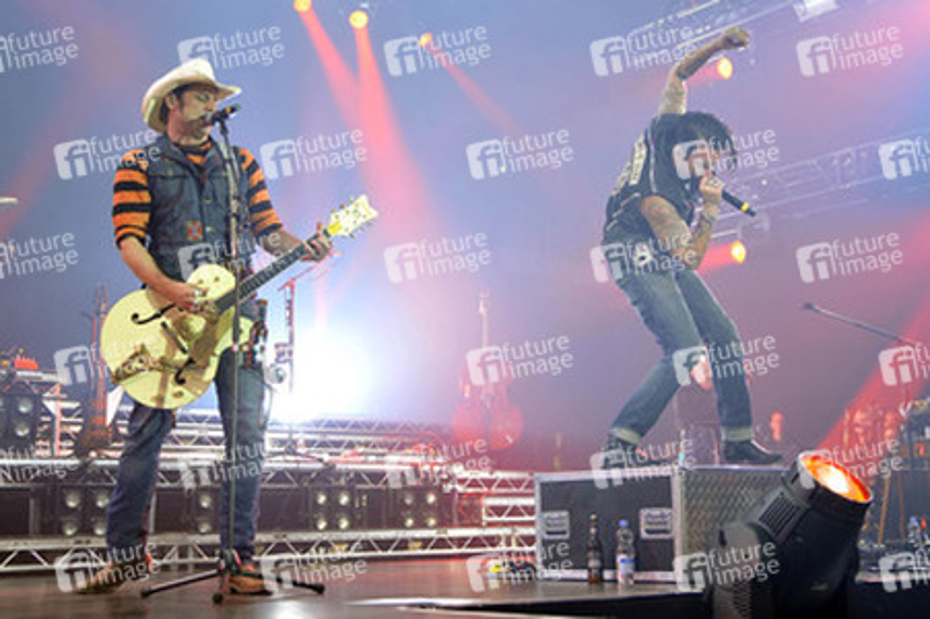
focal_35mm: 44
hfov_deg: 44.5
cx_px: 465
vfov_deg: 30.5
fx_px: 1136
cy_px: 310
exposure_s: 1/160
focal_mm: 44
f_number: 4
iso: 800
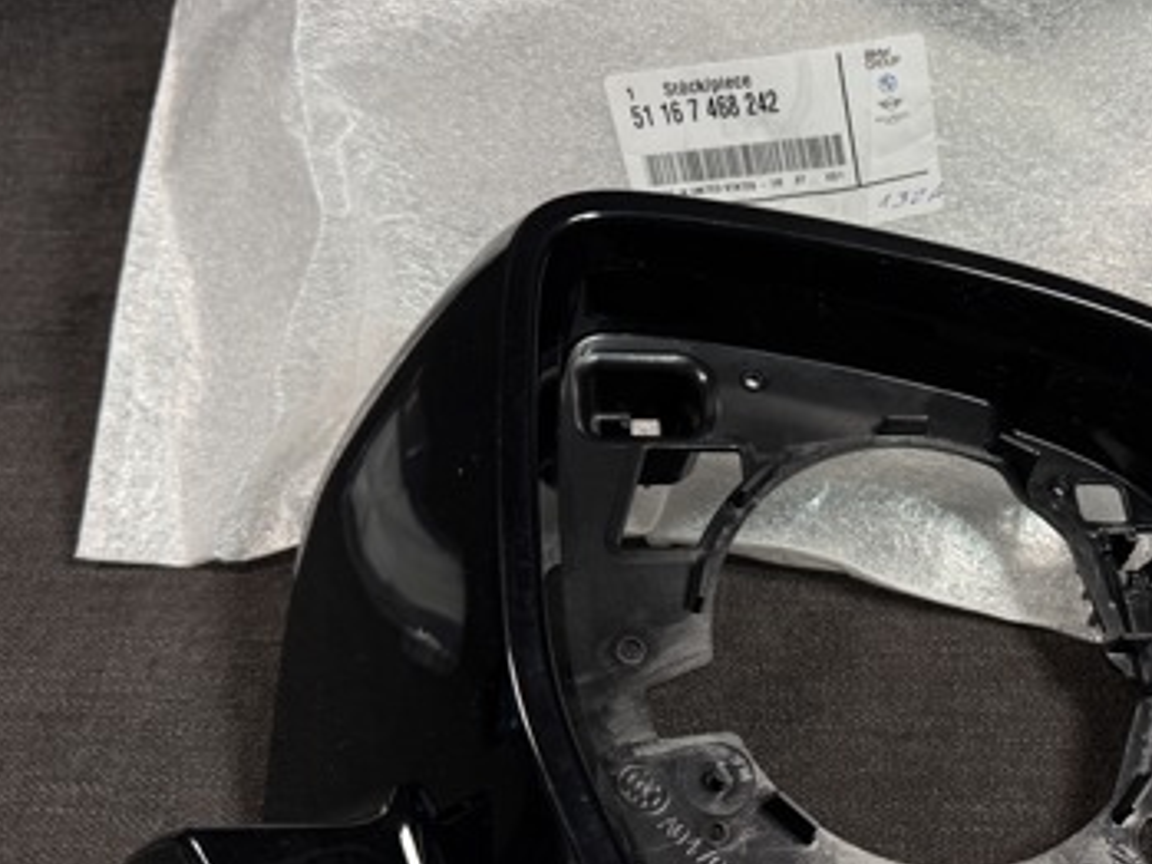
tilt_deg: -40.9
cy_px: 468
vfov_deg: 32.9
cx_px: 845
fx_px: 1465
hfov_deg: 41.8
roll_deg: -2.0
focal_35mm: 44
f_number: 1.78
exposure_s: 1/121
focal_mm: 6.76
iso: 100
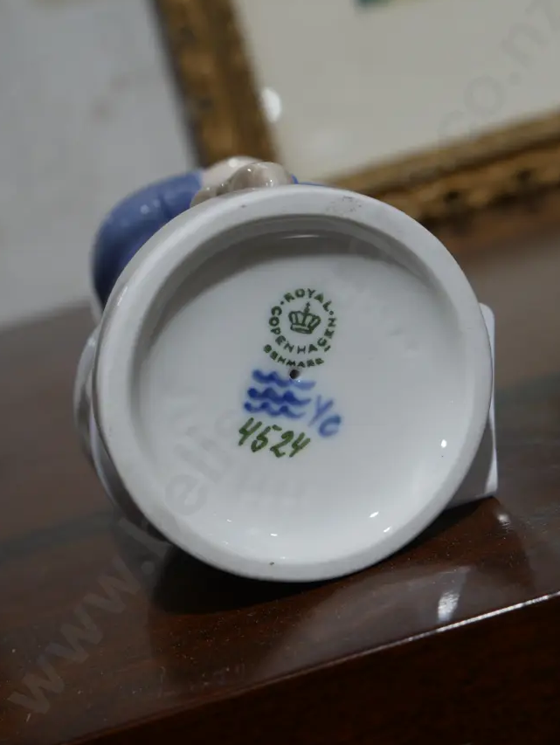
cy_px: 355
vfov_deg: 32.2
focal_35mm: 60
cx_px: 290
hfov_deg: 24.4
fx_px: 1293
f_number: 5.3
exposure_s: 1/60
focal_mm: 25
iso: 320
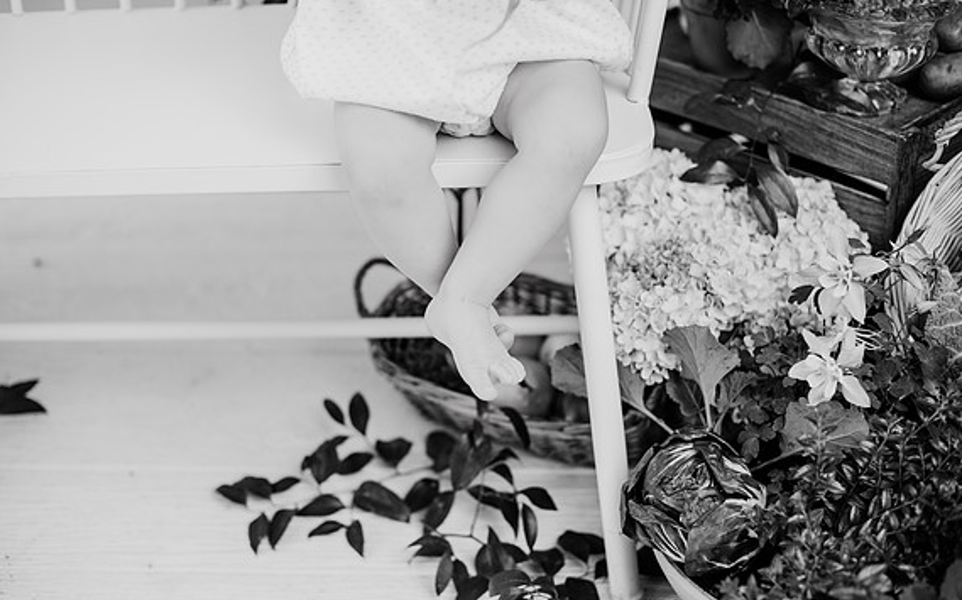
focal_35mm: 52
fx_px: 1363
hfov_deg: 38.9
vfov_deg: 24.8
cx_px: 475
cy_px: 324
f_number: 2.5
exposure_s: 1/160
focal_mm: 50
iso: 125
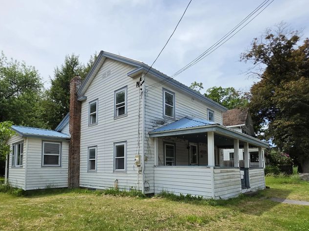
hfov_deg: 79.0
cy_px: 155
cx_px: 149
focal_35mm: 21
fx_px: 187
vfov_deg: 61.8
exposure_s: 1/2346
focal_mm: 2.2
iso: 32
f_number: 1.9
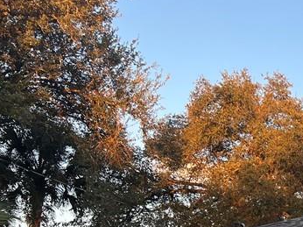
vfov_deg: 18.3
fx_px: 674
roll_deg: +0.1
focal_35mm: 77
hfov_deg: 21.9
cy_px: 262
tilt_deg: +4.5
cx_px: 427
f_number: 1.5
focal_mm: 5.7
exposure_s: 1/536
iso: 50
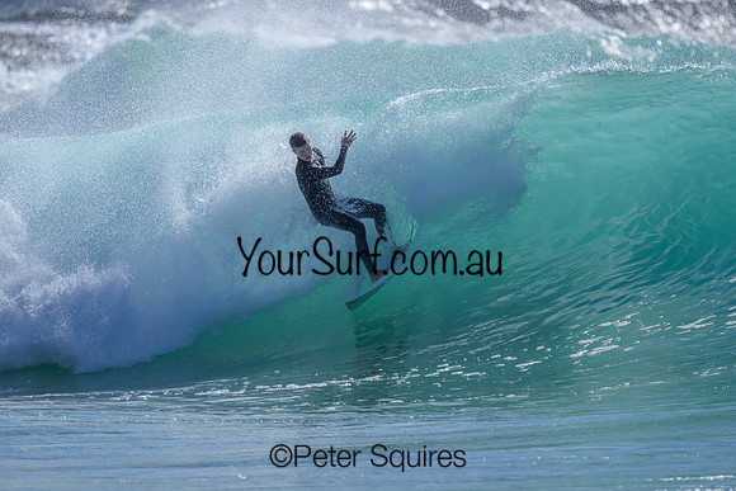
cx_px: 419
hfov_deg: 2.3
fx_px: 18628
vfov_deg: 1.5
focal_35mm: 911
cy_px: 211
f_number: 6.3
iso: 1600
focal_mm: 800
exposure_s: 1/2000
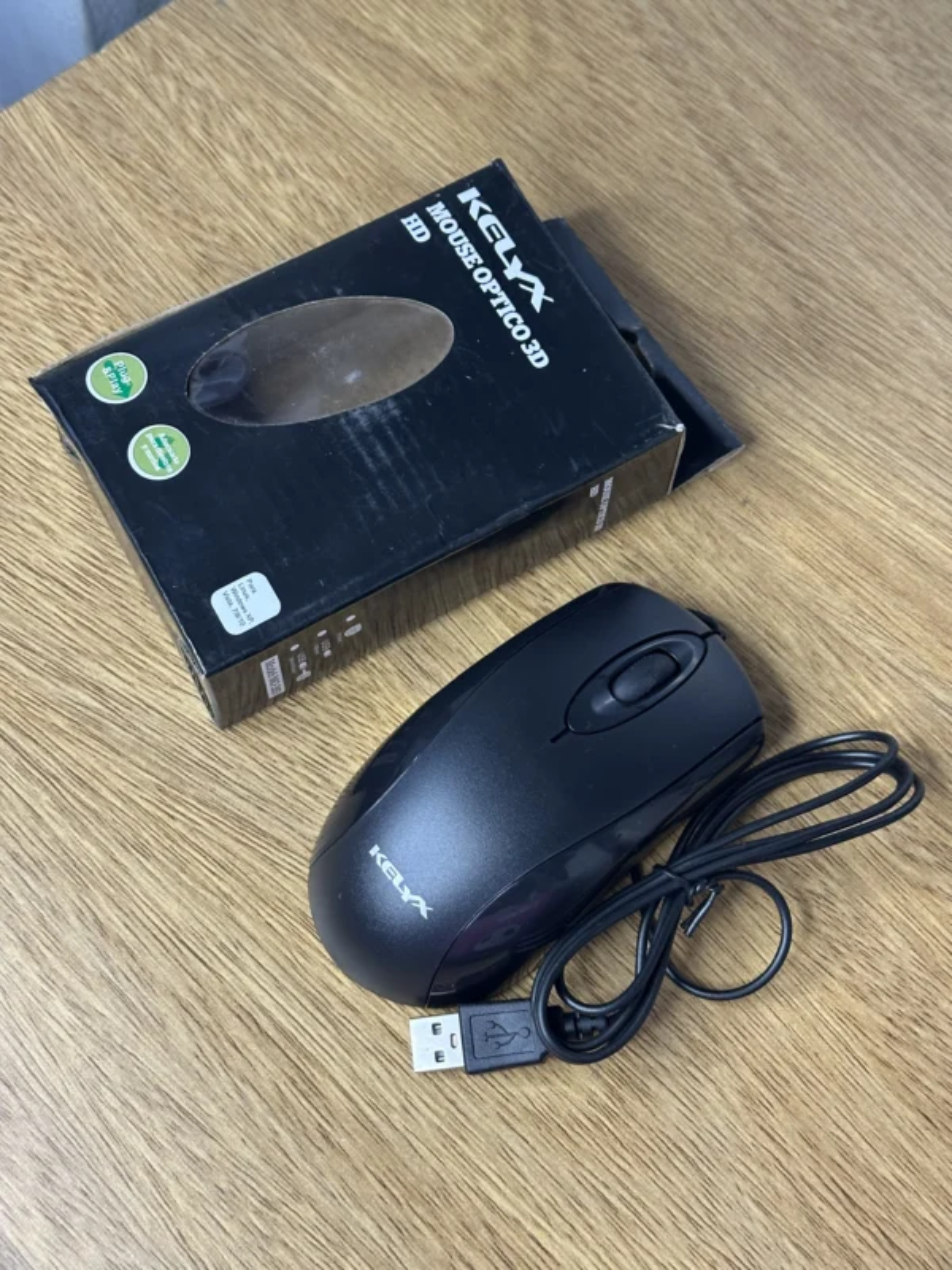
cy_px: 635
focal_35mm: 48
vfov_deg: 39.7
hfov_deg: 30.3
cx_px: 476
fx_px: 1760
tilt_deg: -65.7
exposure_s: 1/50
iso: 250
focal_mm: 6.86
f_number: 1.78
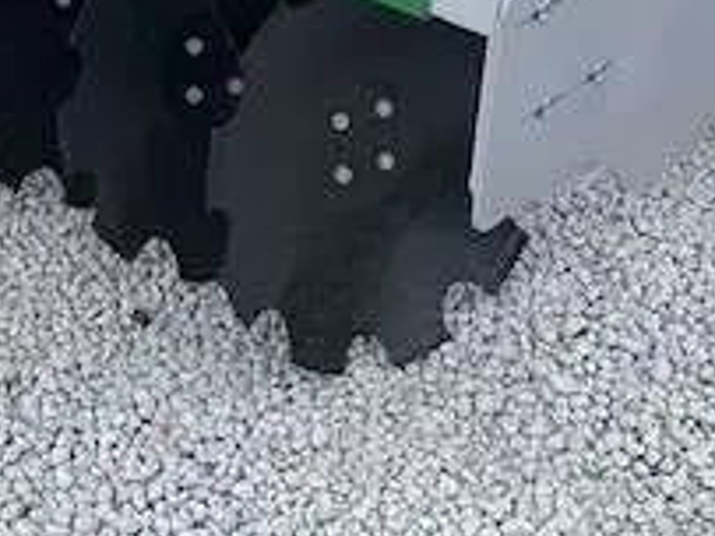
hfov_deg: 23.3
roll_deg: -0.4
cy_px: -141
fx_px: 1693
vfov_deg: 17.0
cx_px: 99
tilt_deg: -24.1
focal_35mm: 82
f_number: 1.8
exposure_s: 1/822
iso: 25
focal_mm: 4.25
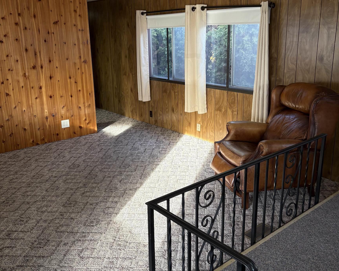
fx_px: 341
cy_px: 113
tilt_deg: -13.8
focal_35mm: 34
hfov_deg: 52.8
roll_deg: +0.8
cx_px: 169
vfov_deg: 43.2
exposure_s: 1/65
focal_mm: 5.96
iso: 125
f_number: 1.6
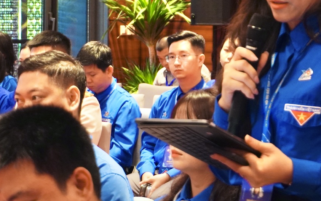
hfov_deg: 12.0
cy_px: -2
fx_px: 1522
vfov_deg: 7.5
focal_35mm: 174
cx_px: 175
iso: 1600
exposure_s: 1/60
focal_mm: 50
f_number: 5.6
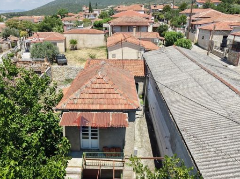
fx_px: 229
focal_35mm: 33
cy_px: 103
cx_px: 106
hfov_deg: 55.2
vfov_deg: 42.8
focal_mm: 8.67
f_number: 1.8
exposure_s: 1/4000
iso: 240
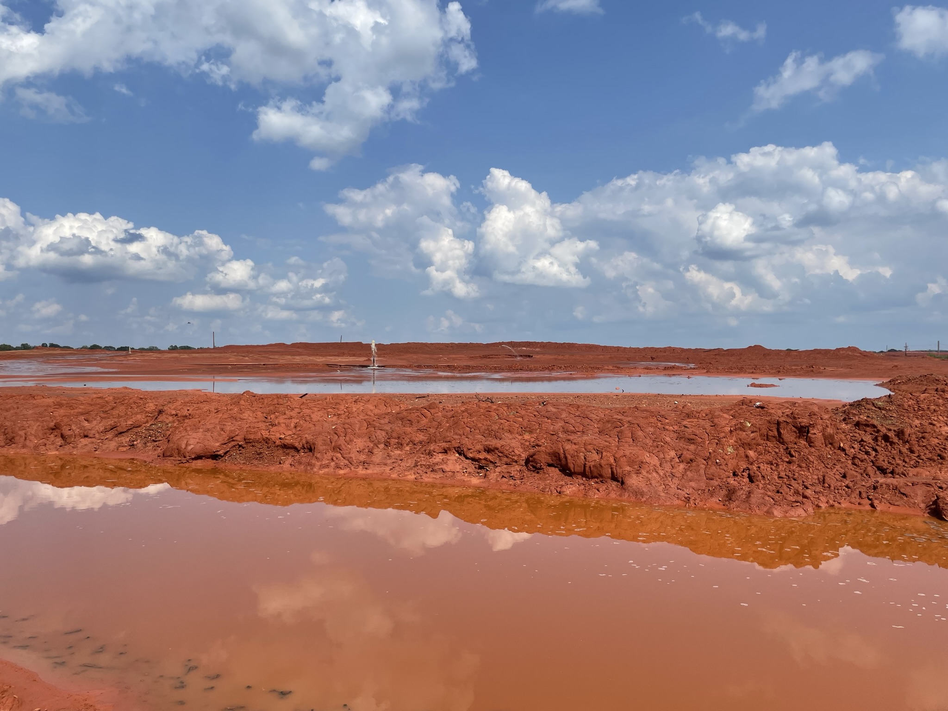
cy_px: 356
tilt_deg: +0.2
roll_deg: +0.2
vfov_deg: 53.1
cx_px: 474
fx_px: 712
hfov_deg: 67.3
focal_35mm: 26
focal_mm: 4.2
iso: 32
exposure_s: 1/5814
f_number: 1.6
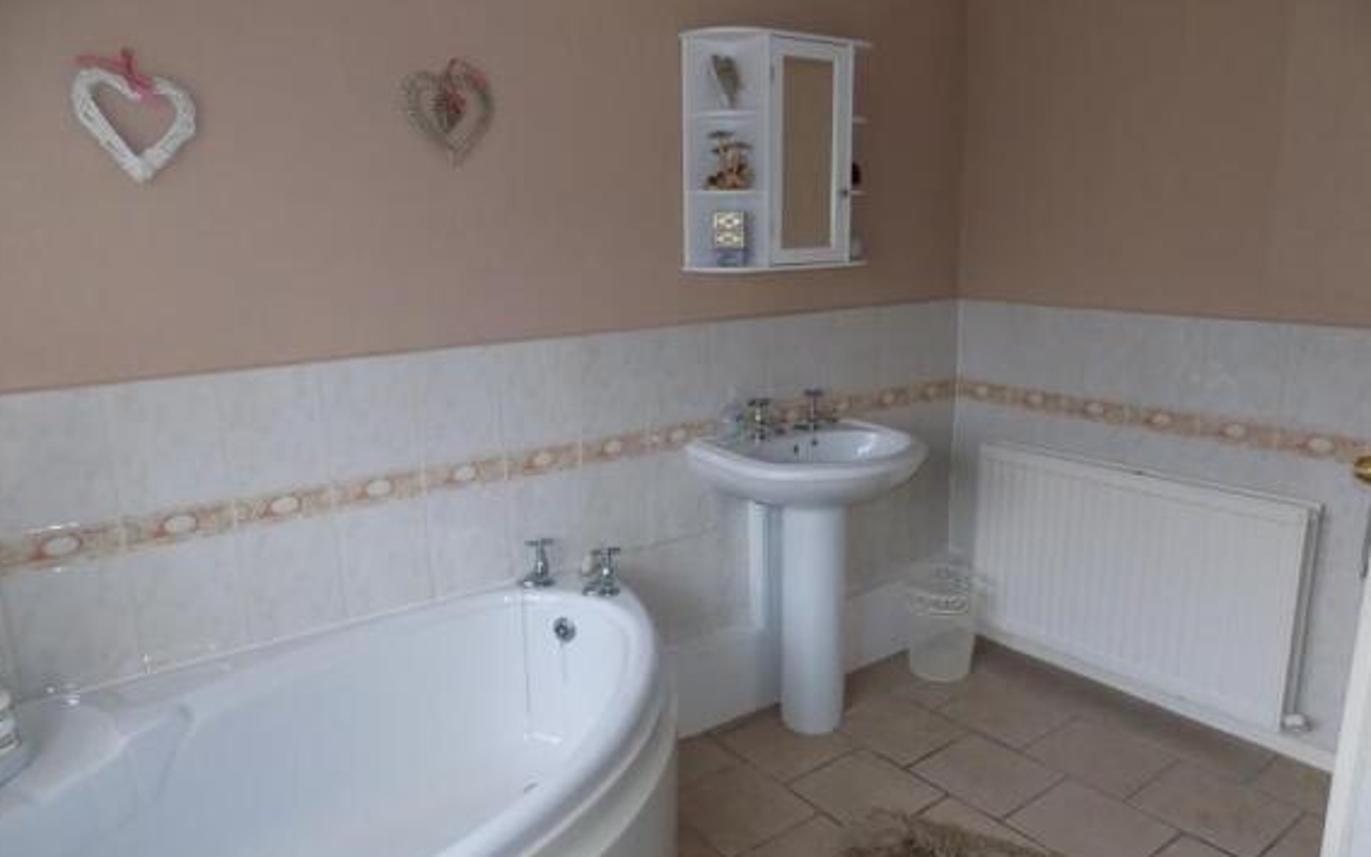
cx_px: 687
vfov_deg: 49.3
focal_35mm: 25
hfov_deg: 72.5
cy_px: 448
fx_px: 934
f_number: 3.1
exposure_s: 1/30
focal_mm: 4
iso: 250
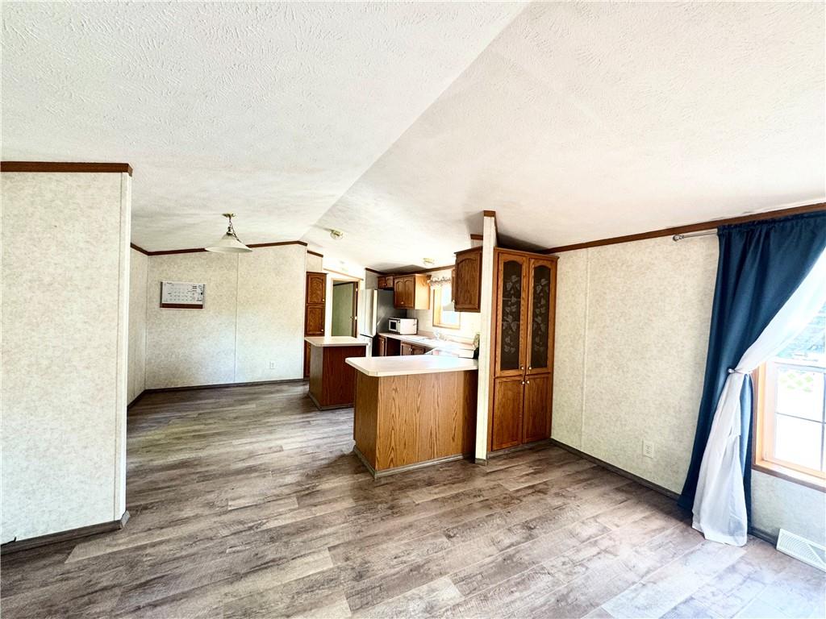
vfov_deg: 85.7
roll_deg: -1.6
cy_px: 310
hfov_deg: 102.1
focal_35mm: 14
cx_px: 413
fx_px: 334
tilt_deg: -1.1
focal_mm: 2.22
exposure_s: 1/60
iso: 160
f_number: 2.2
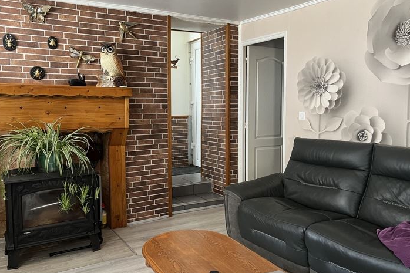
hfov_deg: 60.2
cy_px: 127
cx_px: 189
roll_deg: +0.5
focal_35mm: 31
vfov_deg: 42.3
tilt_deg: -4.1
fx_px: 353
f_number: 1.6
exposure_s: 1/60
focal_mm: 5.1
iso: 160
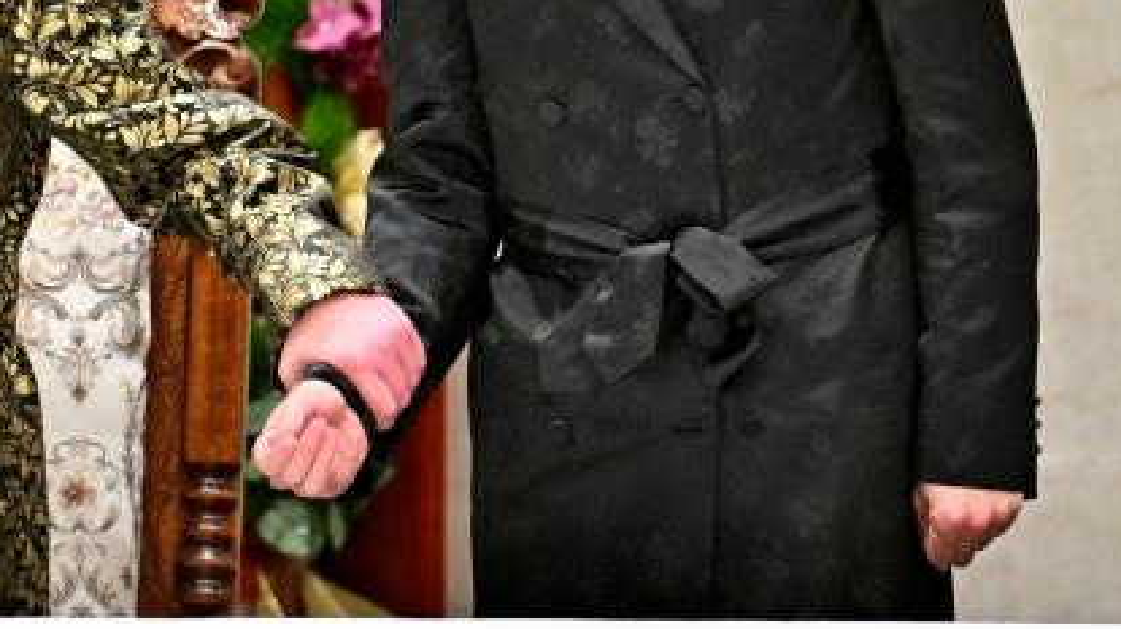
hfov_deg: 2.8
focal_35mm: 776
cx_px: -184
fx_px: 23056
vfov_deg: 1.6
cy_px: -227
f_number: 2.8
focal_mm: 200
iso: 250
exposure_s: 1/400
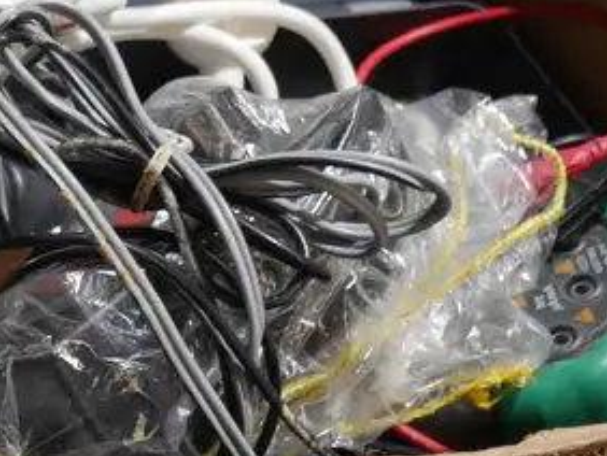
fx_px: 2036
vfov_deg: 12.8
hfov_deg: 16.2
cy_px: 171
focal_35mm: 116
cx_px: -142
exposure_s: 1/60
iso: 200
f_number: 3.6
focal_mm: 16
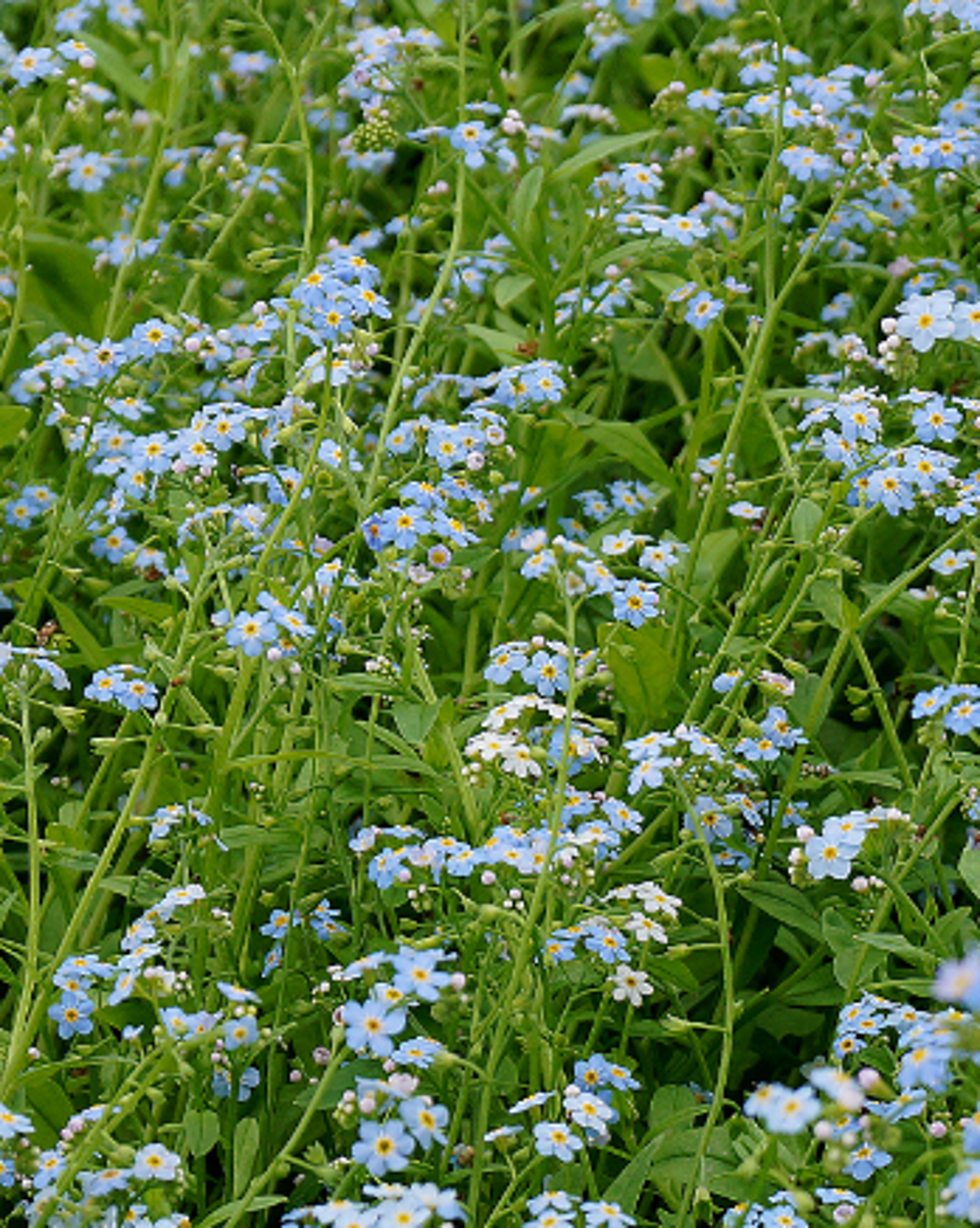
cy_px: 597
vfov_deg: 9.1
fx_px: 7744
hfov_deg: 7.2
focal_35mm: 213
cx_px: 656
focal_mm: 55
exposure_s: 1/125
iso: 100
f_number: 7.1
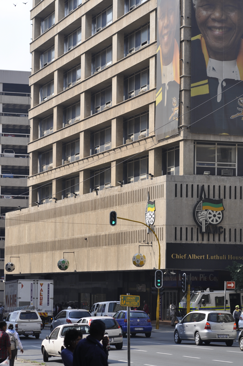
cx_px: 122
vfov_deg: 16.7
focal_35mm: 123
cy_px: 183
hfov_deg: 11.1
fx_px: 1249
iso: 200
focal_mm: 82
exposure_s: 1/640
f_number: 6.3
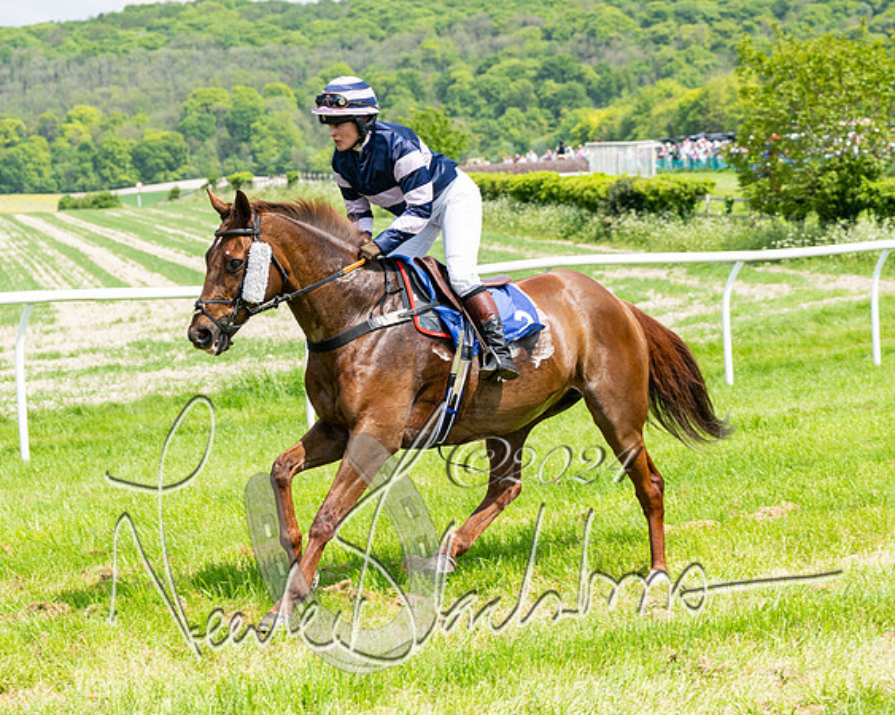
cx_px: 429
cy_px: 365
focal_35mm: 107
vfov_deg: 14.4
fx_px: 2826
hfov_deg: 18.0
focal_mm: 70
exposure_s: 1/1250
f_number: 5
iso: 200
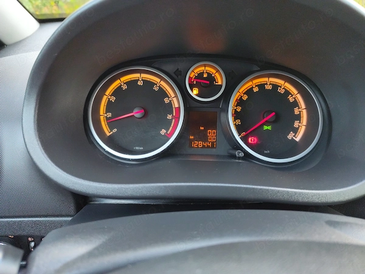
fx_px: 243
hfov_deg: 73.9
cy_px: 137
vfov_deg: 58.9
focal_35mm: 23
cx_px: 182
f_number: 1.65
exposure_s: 1/100
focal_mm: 6.19
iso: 1225
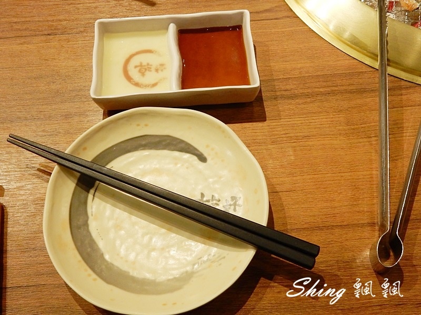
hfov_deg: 51.4
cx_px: 210
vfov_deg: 39.7
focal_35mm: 36
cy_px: 158
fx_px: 438
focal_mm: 6.4
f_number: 4
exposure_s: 1/25
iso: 400
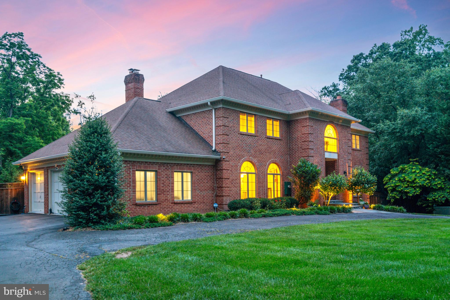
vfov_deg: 43.6
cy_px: 150
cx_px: 225
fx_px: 375
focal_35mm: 30
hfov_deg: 61.9
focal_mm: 30
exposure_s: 1/2.5
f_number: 8
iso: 500
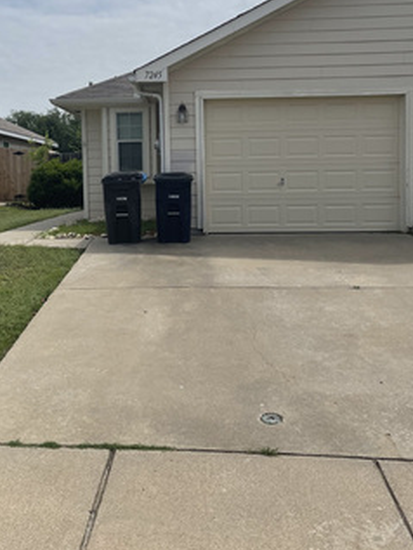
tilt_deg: -4.2
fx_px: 652
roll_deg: +0.7
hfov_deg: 35.0
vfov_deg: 45.5
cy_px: 215
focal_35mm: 41
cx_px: 157
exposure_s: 1/9174
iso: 32
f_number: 1.6
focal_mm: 5.1
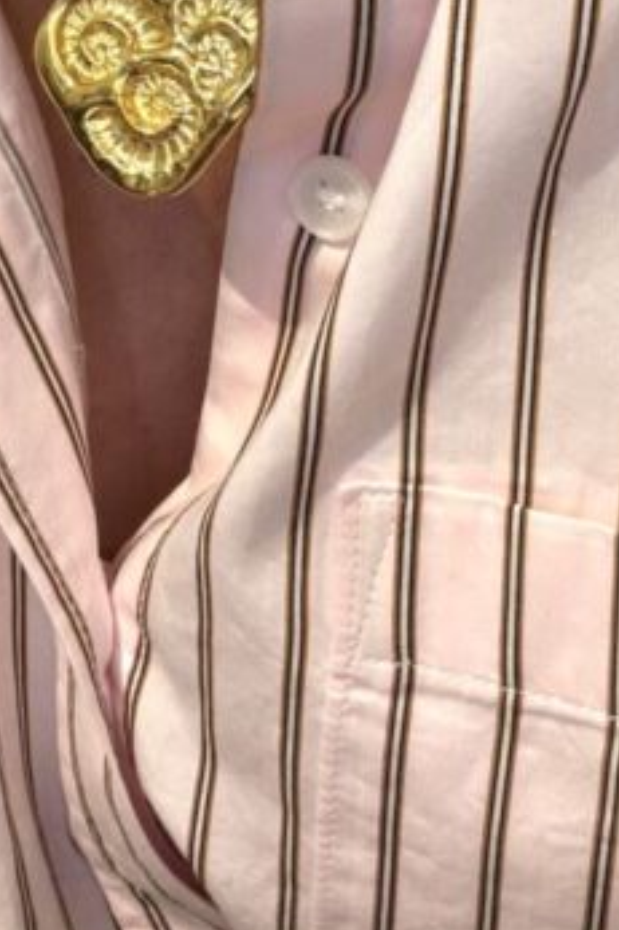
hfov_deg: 18.9
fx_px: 1859
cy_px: -64
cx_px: 222
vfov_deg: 26.2
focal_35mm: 72
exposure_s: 1/50
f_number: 1.9
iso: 100
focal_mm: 2.71
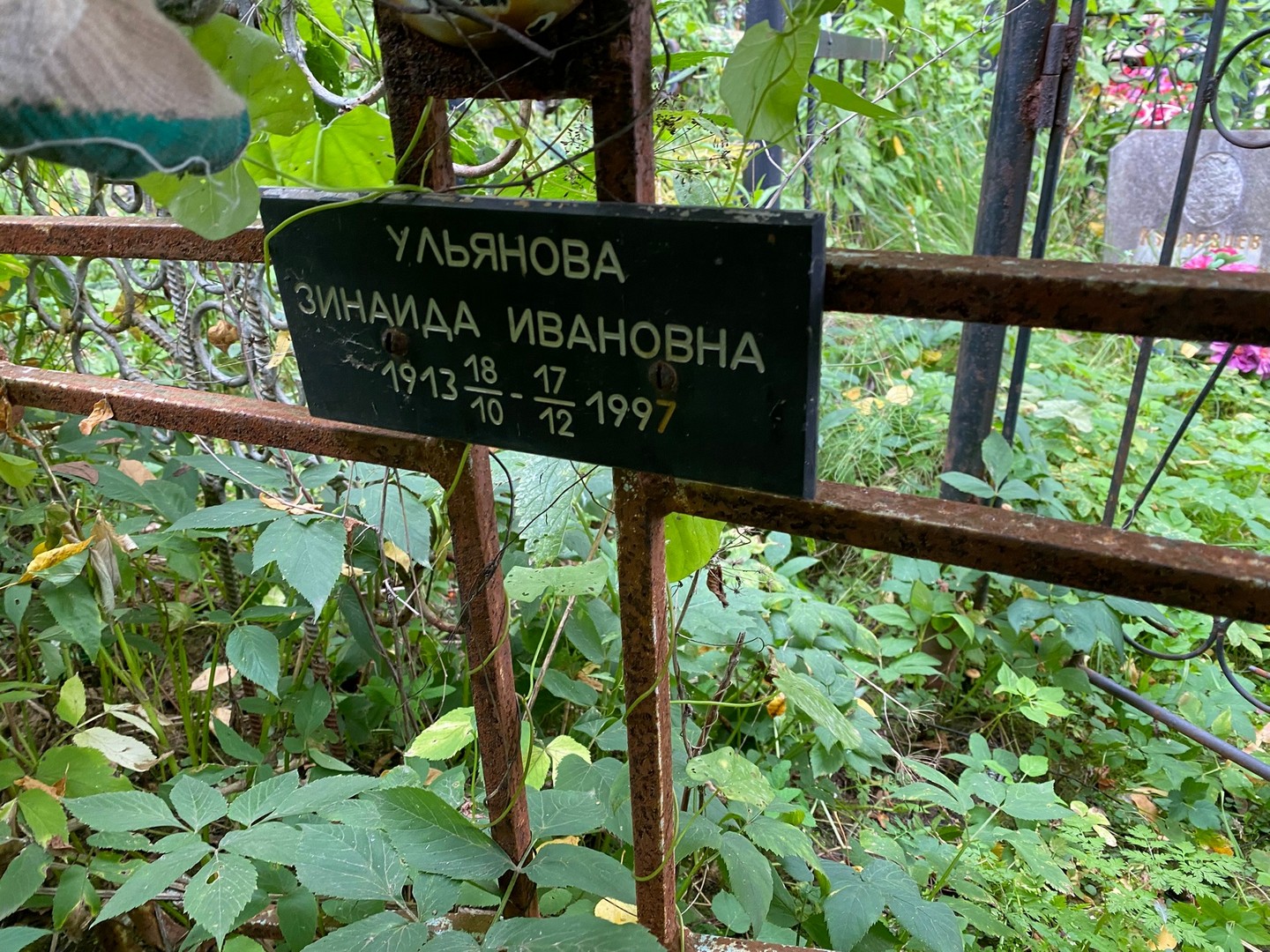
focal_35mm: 26
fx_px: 954
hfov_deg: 67.3
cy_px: 476
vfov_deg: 53.1
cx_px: 635
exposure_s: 1/82
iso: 125
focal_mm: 4.25
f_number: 1.8
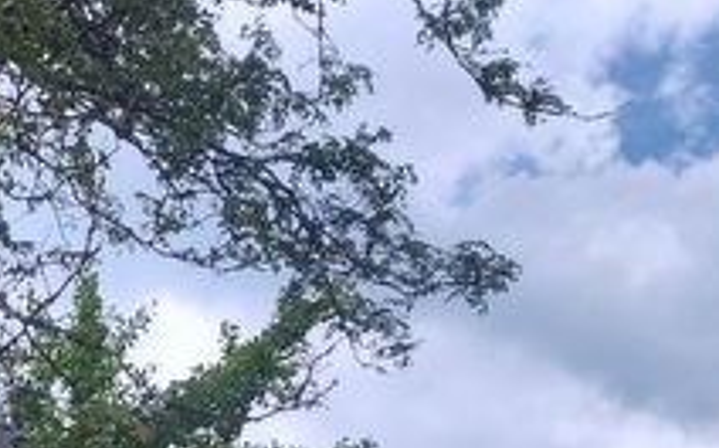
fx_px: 1801
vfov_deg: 12.0
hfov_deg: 21.5
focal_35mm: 92
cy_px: 1008
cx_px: -47
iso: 100
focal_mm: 5.56
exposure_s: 1/1301
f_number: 1.8
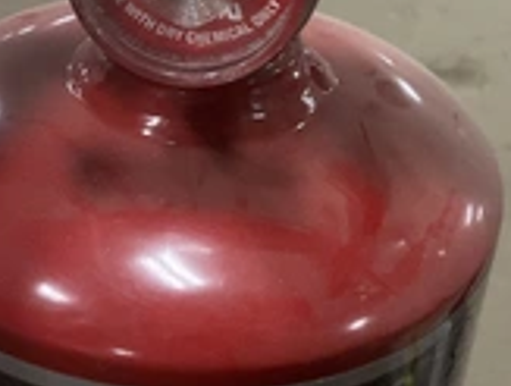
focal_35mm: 71
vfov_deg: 20.3
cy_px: 16
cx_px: 298
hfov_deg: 27.3
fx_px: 1050
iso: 250
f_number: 1.8
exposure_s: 1/60
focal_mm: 3
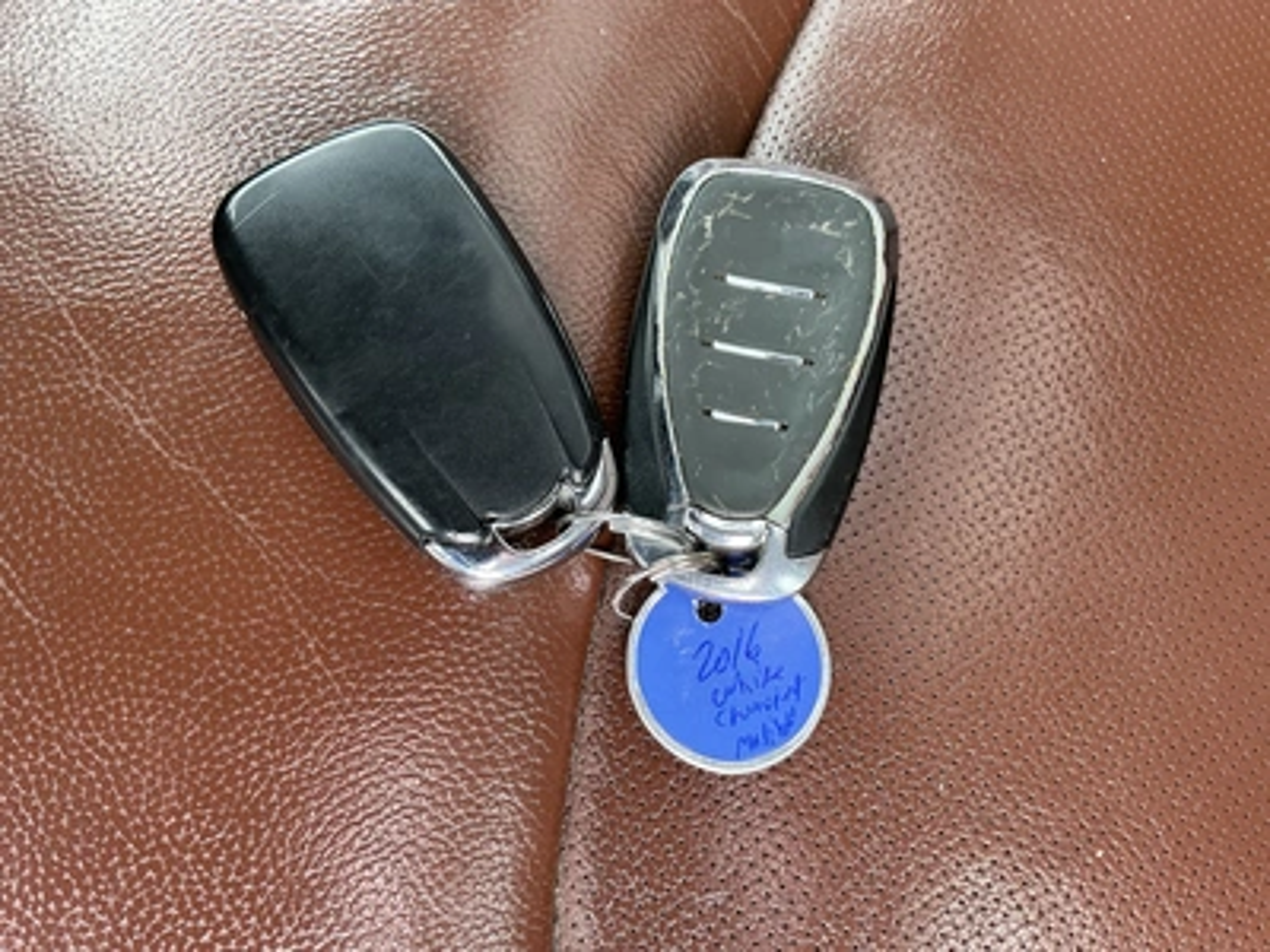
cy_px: 476
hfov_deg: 63.4
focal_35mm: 28
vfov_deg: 49.7
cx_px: 635
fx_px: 1027
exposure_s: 1/121
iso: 64
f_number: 1.8
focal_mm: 3
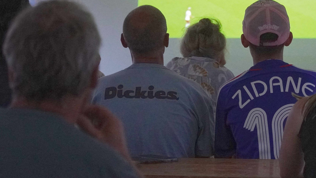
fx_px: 1709
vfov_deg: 6.0
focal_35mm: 204
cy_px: 49
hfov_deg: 10.5
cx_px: 226
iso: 4000
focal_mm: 73
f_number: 4
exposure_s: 1/200
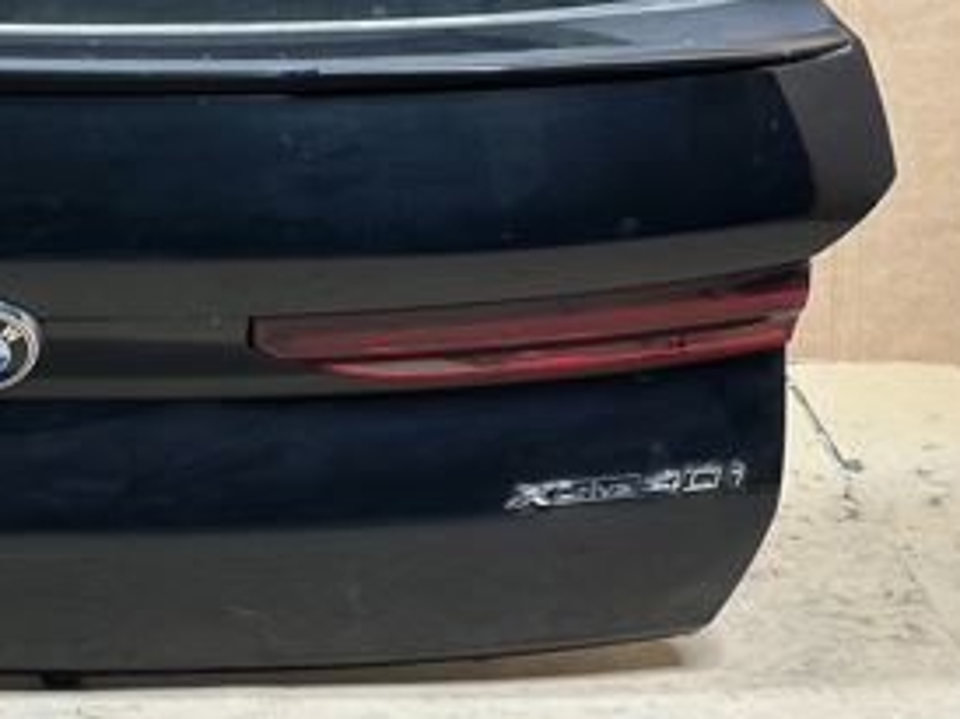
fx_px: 3103
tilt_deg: -10.5
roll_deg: -0.3
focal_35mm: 112
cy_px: -65
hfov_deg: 17.2
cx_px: -4
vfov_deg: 13.0
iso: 320
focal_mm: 6.86
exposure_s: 1/33
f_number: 1.78
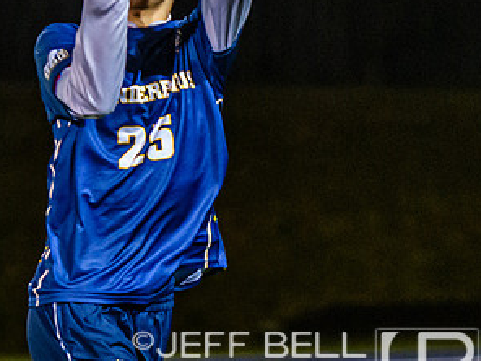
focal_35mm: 394
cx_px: 244
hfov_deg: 5.0
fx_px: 5475
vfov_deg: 3.8
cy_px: 243
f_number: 3.2
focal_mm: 95
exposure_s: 1/800
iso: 10000
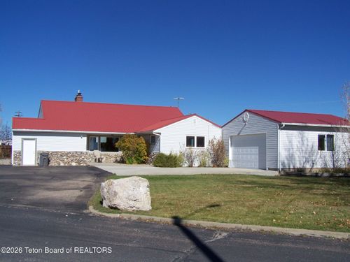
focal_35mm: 38
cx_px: 175
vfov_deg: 37.7
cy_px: 131
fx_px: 384
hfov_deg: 49.0
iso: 64
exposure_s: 1/800
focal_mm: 6.3
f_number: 4
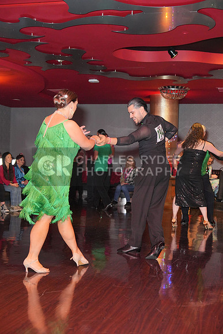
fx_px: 483
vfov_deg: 38.2
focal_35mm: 52
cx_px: 112
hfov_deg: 26.0
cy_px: 167
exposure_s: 1/200
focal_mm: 52
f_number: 4
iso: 4000
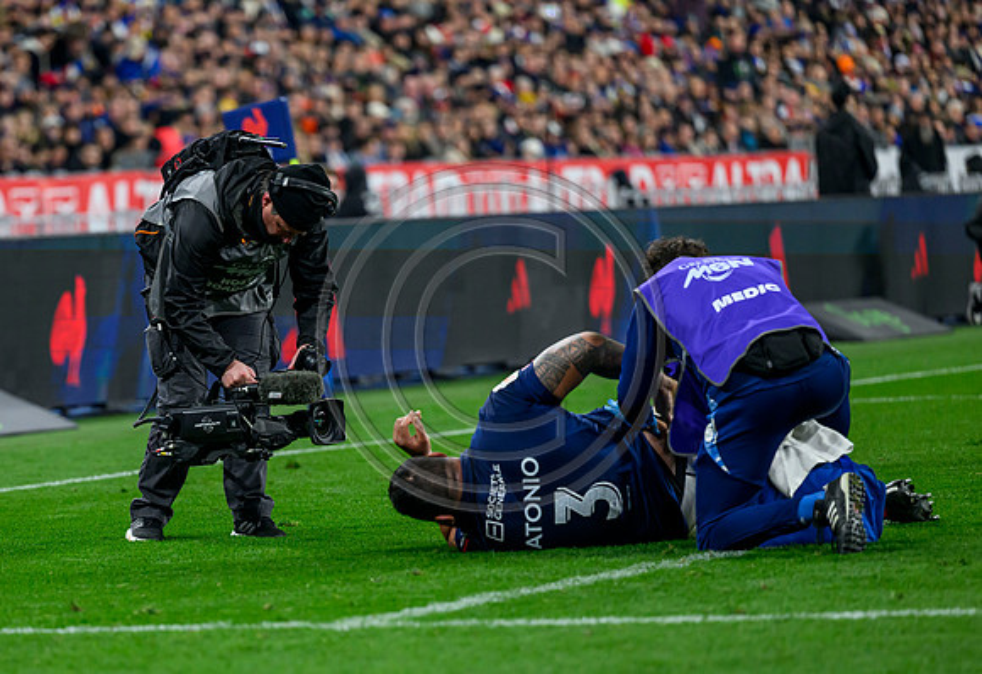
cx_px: 278
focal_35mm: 263
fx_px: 7235
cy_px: 470
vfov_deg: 5.3
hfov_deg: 7.8
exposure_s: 1/1600
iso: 2000
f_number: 3.2
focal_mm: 185
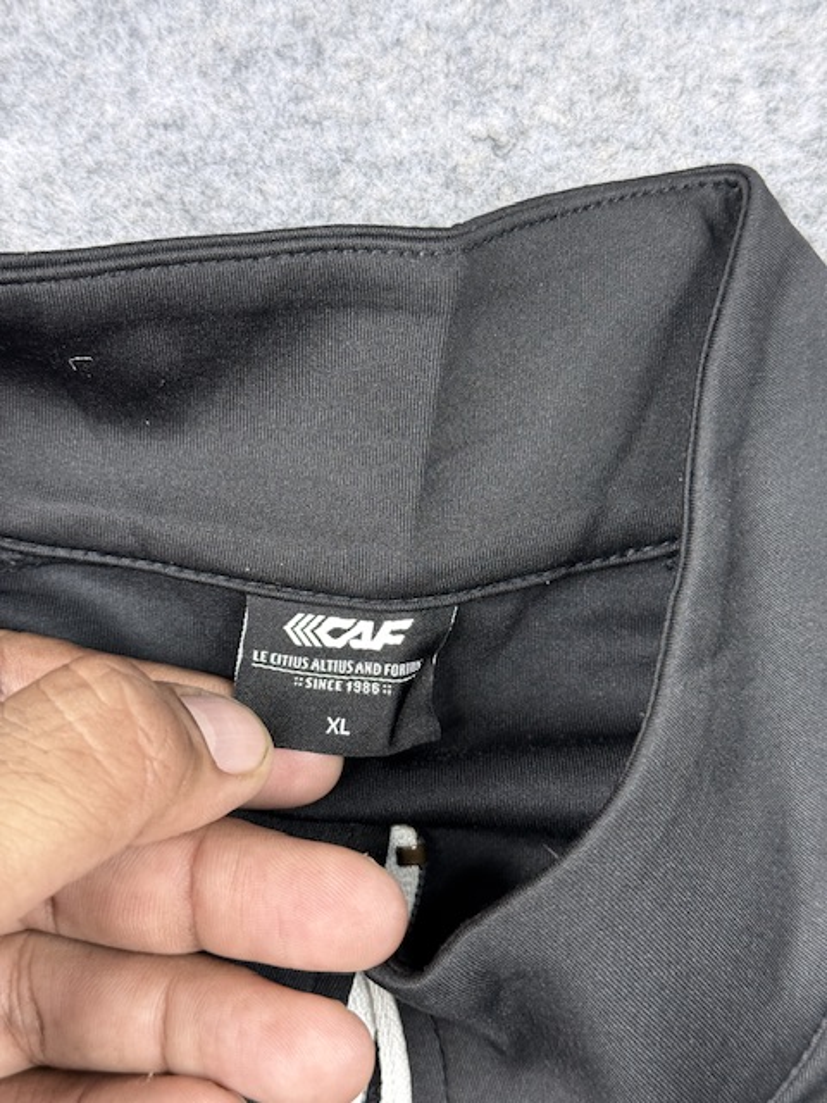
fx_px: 1529
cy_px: 552
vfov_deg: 39.7
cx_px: 414
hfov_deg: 30.3
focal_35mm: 48
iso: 250
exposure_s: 1/100
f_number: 1.78
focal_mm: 6.76
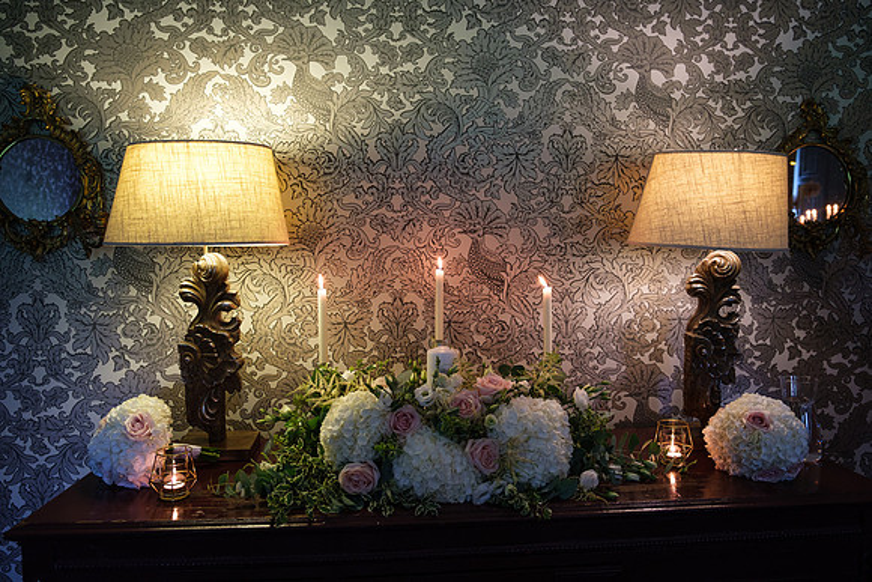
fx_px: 589
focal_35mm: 24
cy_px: 291
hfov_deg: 73.0
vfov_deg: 52.6
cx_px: 439
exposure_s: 1/60
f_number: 2.8
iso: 640
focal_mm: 16
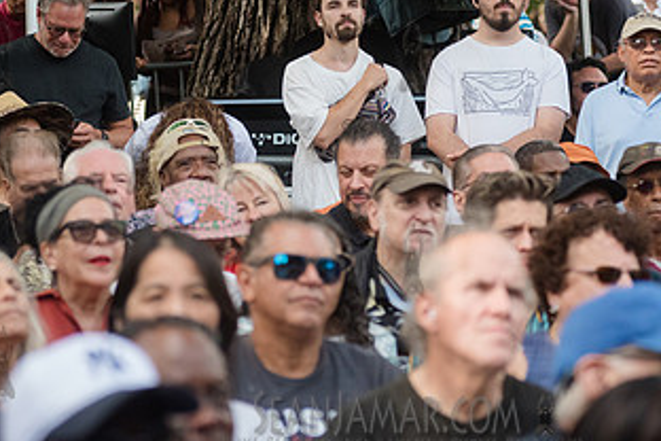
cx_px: 411
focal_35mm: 196
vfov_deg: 7.0
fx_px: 3598
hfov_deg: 10.5
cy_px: 54
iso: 2500
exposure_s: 1/3200
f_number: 4
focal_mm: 105
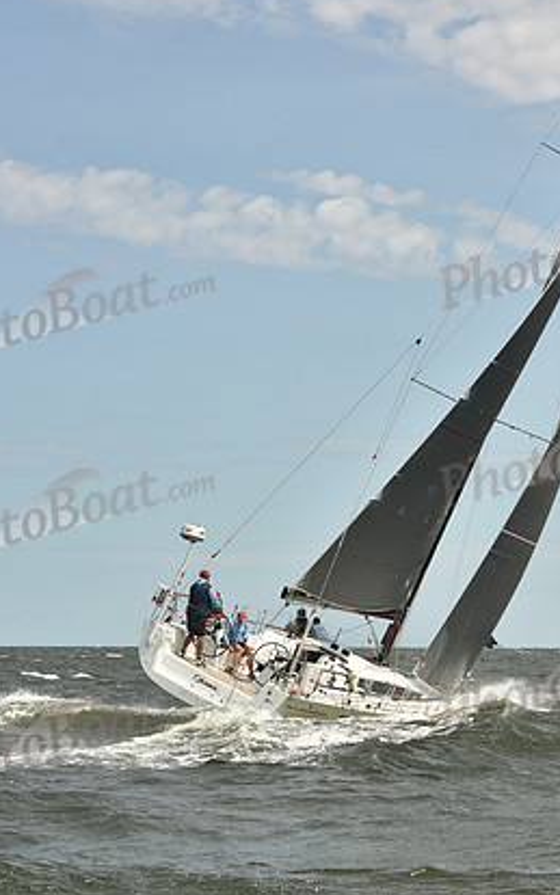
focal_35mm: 100
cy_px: 597
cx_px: 328
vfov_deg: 20.7
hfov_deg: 13.1
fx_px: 2440
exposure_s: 1/800
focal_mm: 70
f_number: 9
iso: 250
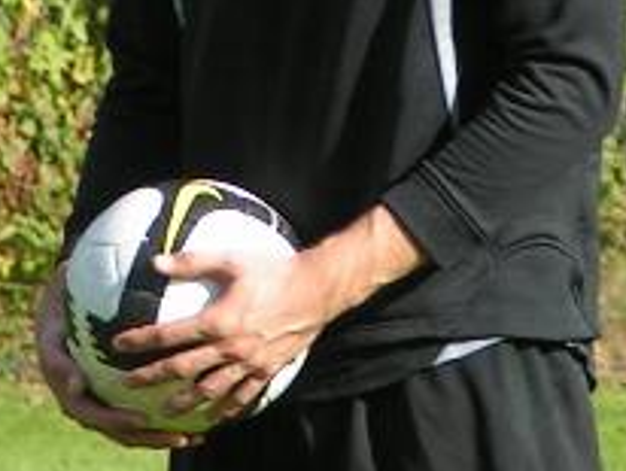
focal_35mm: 764
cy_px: -261
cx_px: 194
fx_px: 13832
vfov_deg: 1.9
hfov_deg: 2.6
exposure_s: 1/400
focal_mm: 30.1
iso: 50
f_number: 3.5
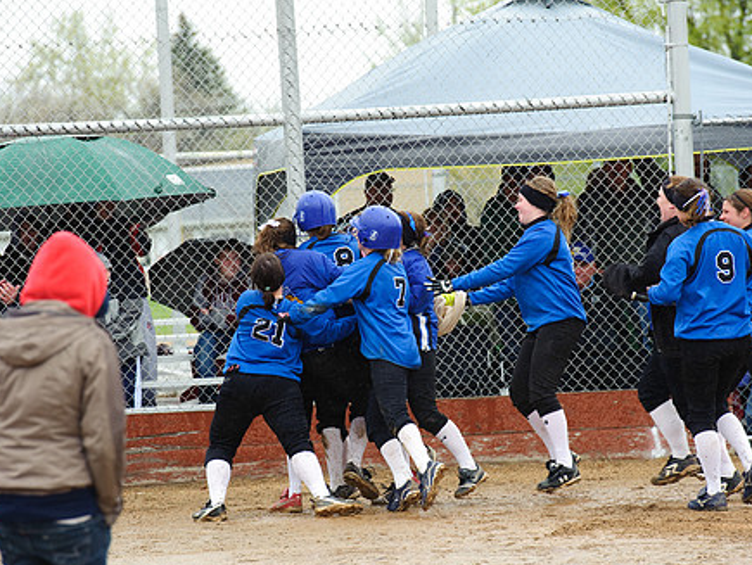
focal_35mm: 256
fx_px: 5566
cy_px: 316
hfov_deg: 7.7
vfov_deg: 5.8
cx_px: 379
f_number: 5.6
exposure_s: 1/500
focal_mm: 200
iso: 400
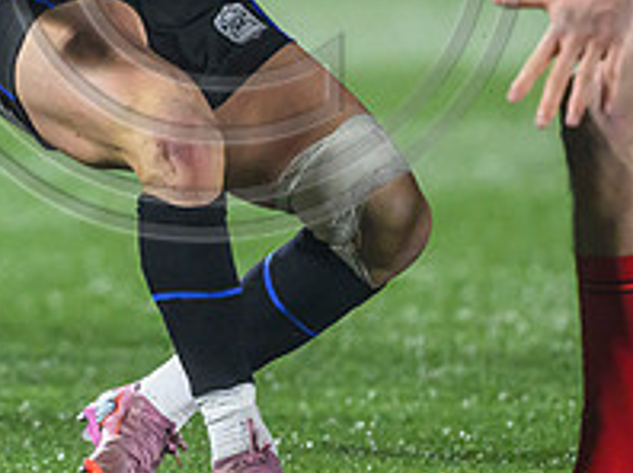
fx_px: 25899
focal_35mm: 1418
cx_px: -47
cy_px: -27
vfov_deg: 1.0
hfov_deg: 1.4
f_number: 3.2
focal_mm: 400
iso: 5000
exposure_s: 1/2000
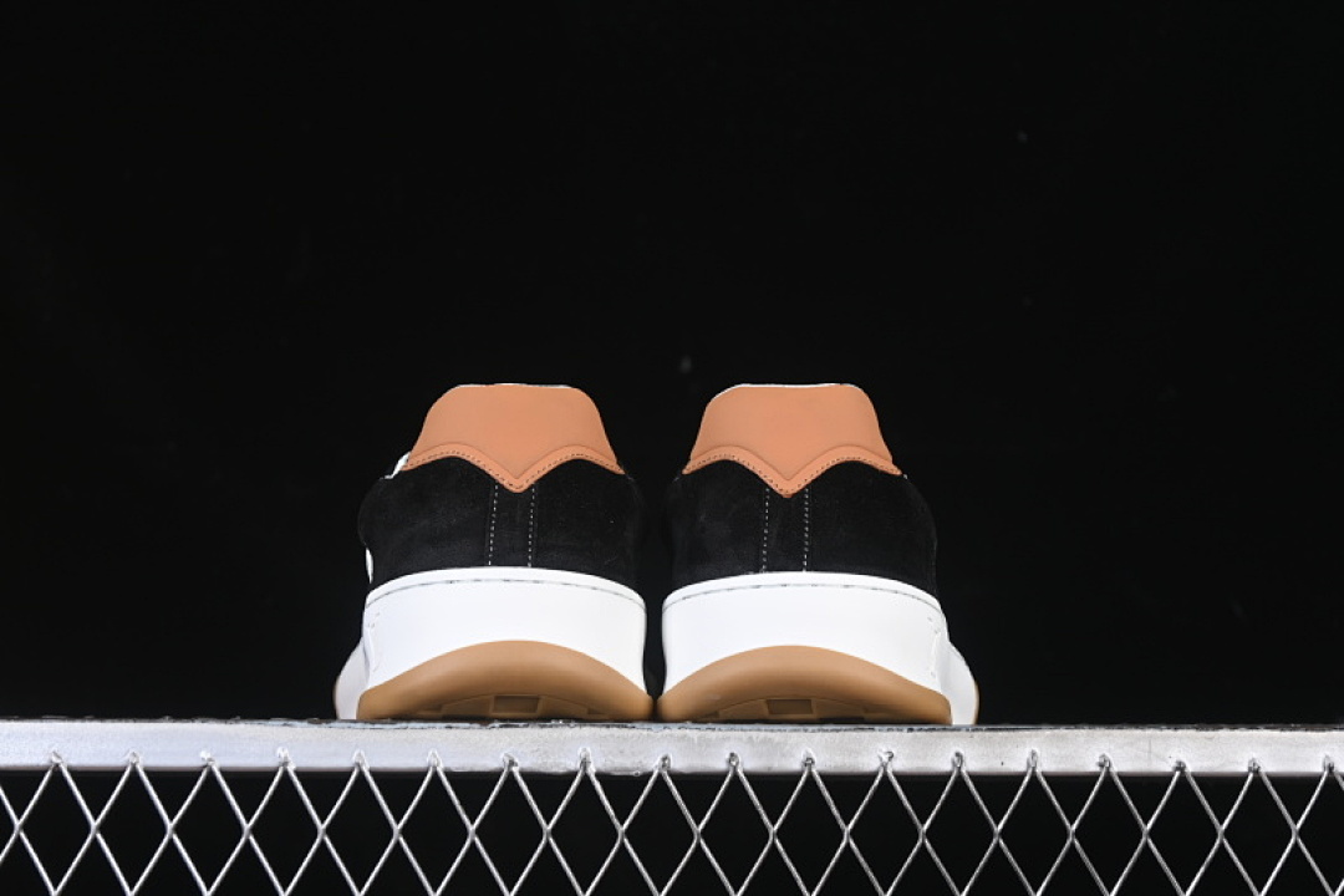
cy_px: 448
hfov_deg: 27.0
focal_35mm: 75
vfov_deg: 18.2
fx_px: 2800
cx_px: 672
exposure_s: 1/50
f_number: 6.3
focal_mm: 50
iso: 160
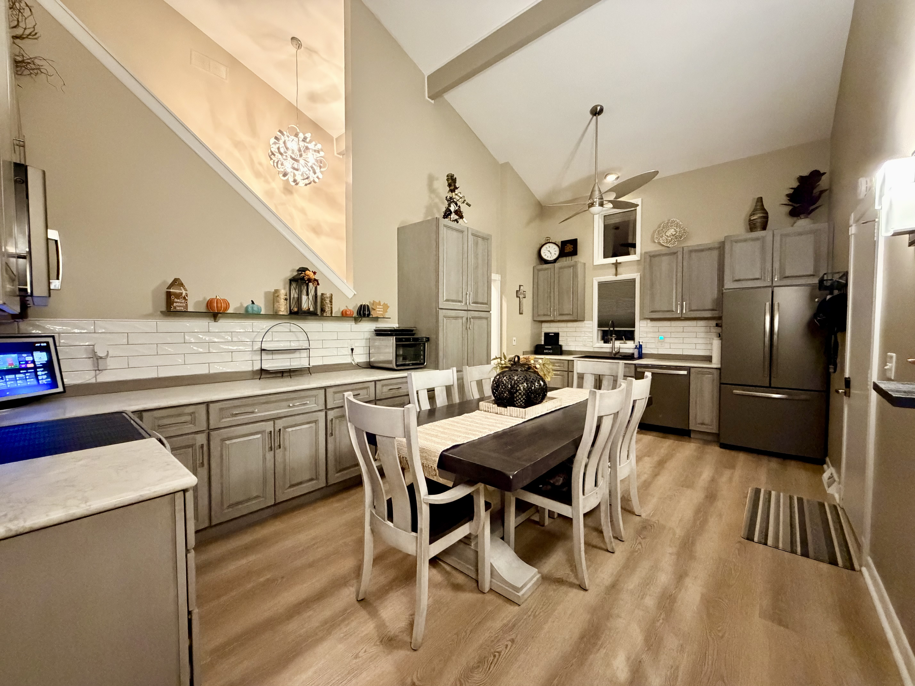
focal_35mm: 14
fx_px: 370
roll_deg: -0.5
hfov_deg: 102.1
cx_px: 458
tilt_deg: -2.9
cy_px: 343
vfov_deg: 85.7
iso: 1250
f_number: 2.2
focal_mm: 2.22
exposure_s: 1/60
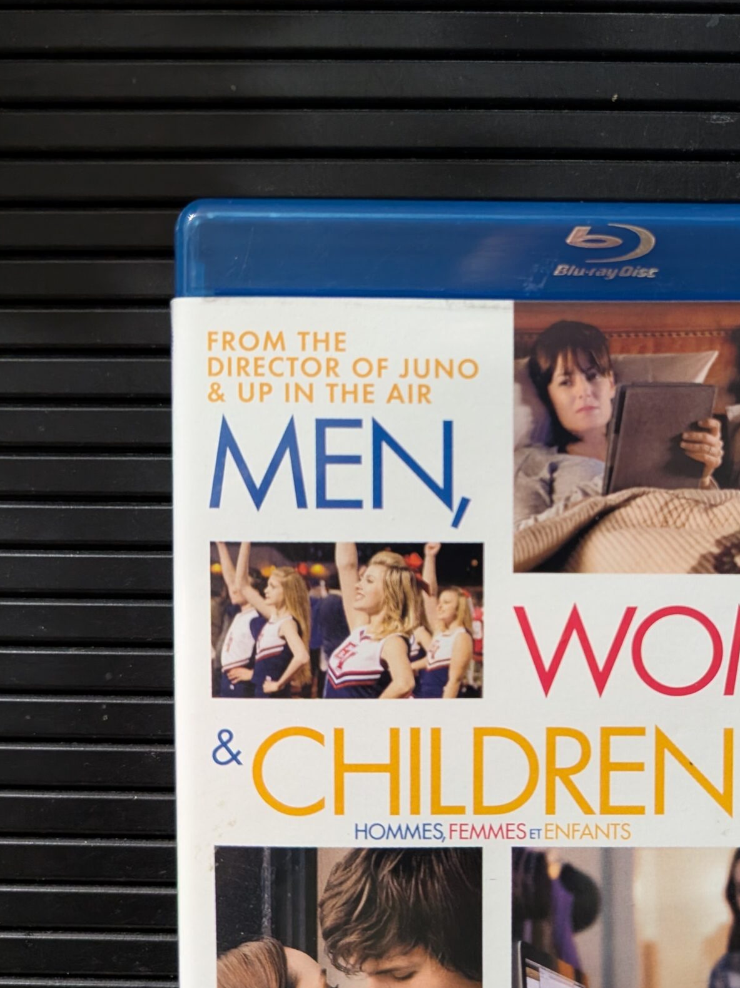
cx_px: 567
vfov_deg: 47.9
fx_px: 1112
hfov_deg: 35.9
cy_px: 515
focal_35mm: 39
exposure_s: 1/120
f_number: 1.68
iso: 1358
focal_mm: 6.9
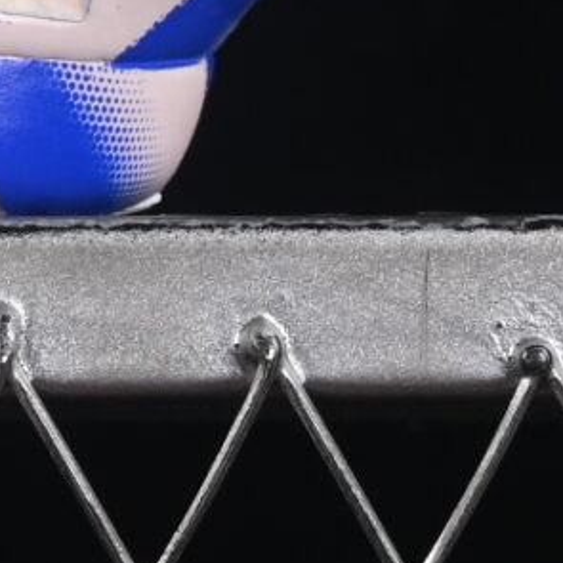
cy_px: -803
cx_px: -1237
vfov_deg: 3.1
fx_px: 10176
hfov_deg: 3.1
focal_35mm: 553
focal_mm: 50
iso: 160
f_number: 8
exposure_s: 1/100
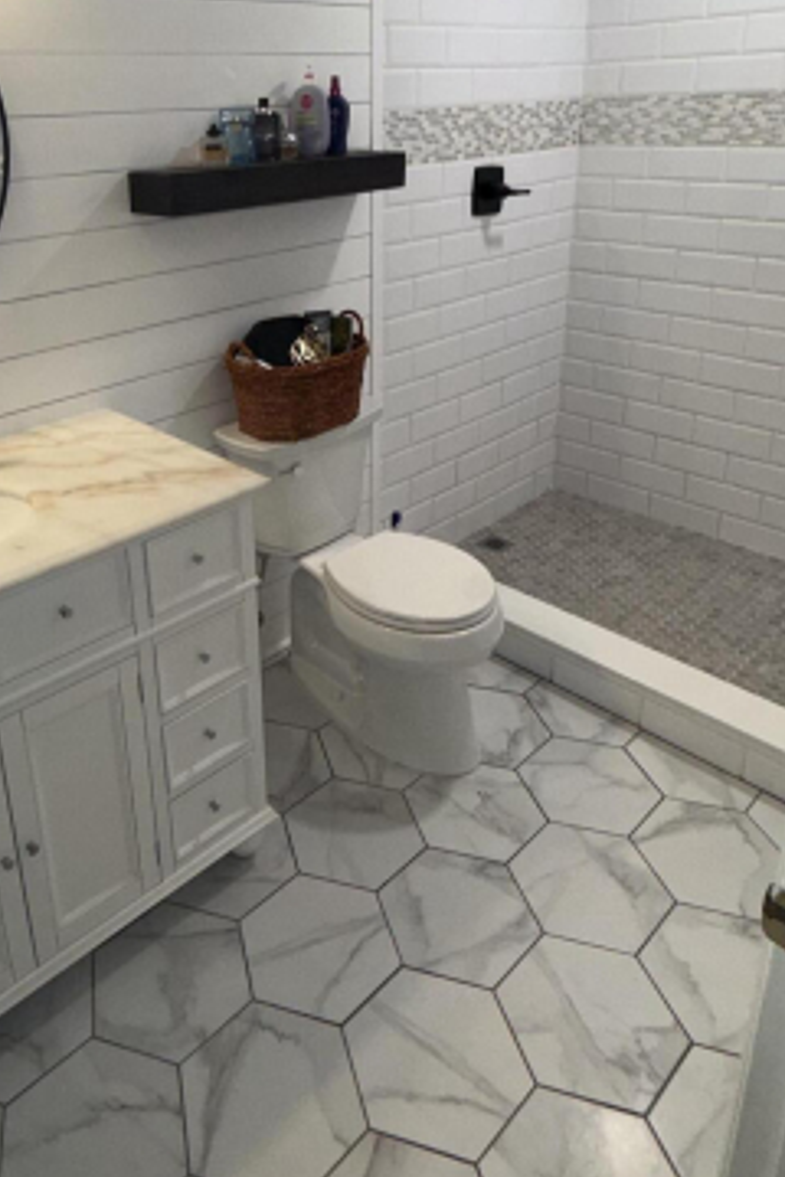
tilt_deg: -19.2
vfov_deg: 66.0
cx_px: 278
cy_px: 414
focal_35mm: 27
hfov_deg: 47.3
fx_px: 883
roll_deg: +1.6
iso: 64
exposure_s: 1/122
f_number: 2.2
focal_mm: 2.22
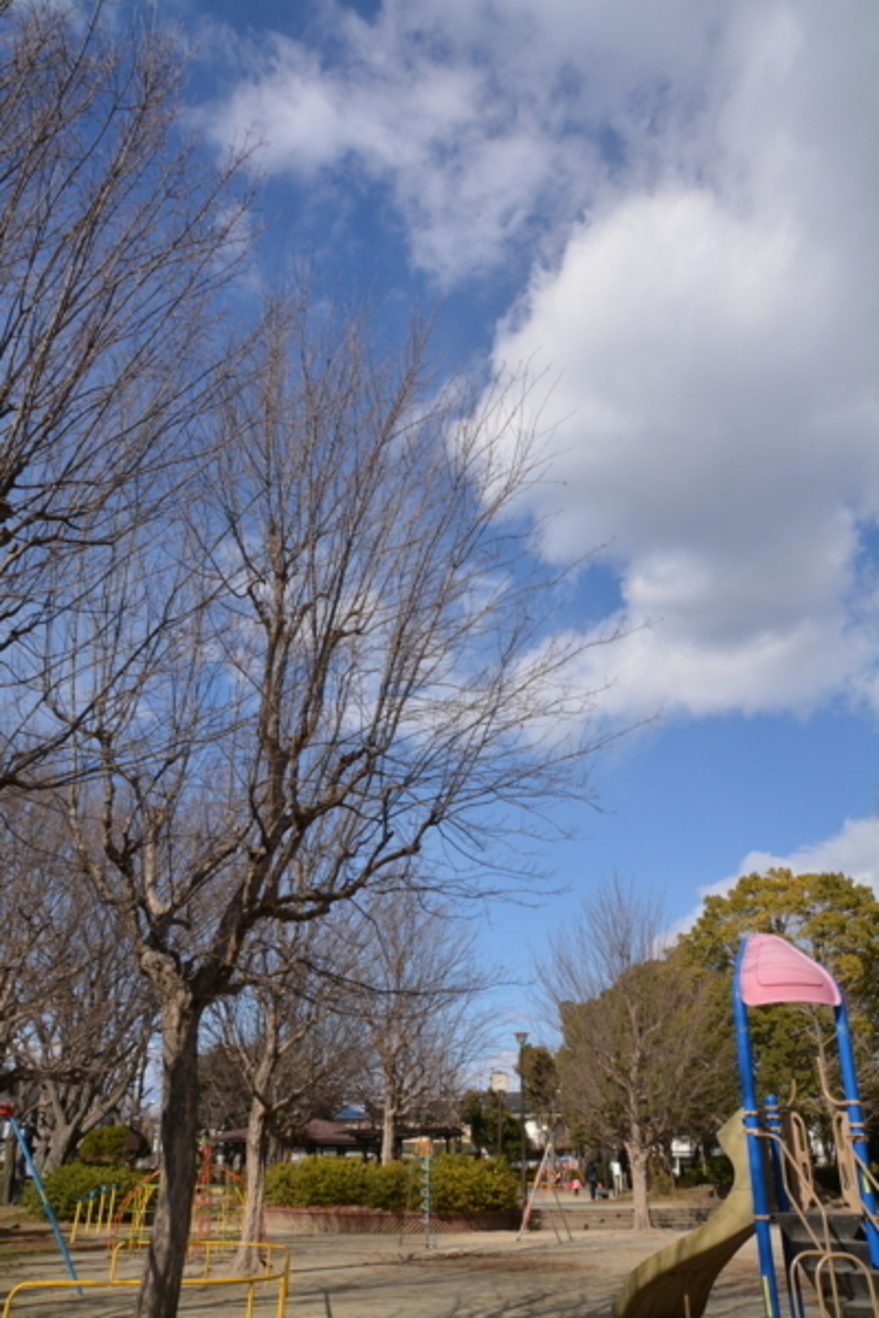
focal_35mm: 27
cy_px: 659
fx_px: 989
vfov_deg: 67.4
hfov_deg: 47.9
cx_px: 440
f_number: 13
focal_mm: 18
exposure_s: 1/640
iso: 400
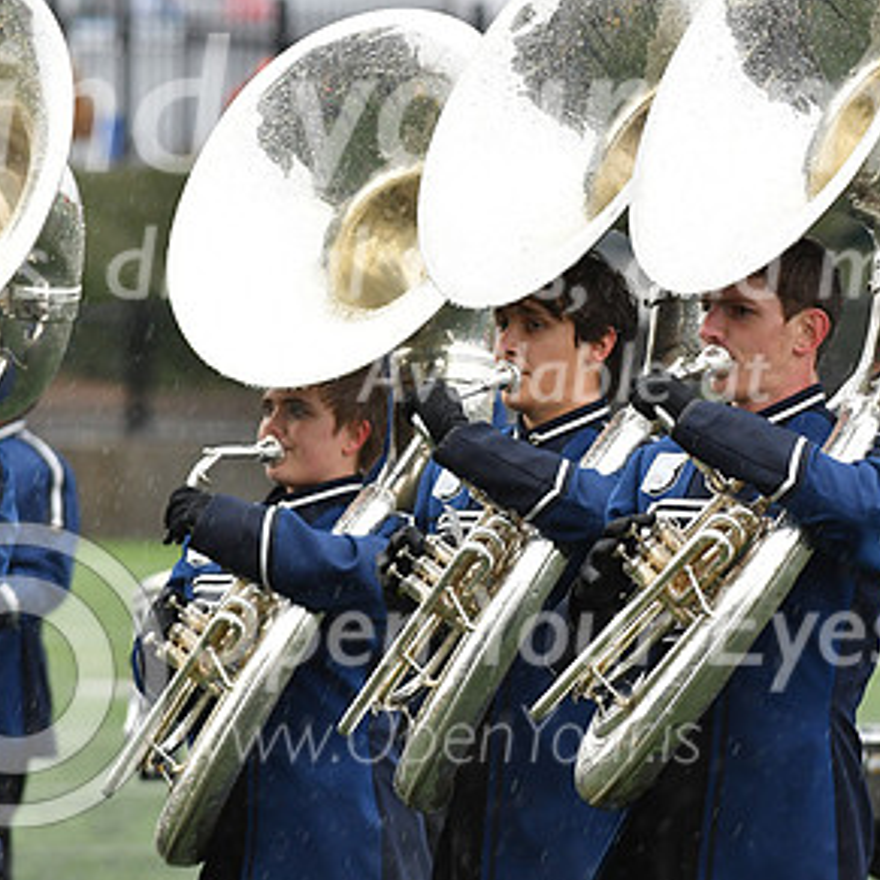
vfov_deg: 3.4
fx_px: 14640
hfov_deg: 3.4
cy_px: 425
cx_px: 565
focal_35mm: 509
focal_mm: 200
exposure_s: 1/500
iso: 640
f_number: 5
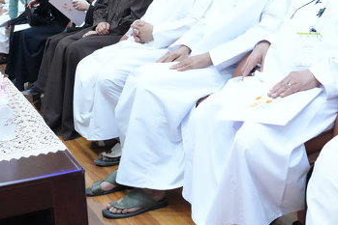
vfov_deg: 24.2
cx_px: 238
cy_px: 36
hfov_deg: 35.7
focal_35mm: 55
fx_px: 517
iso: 10000
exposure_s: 1/125
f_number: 5.6
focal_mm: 24
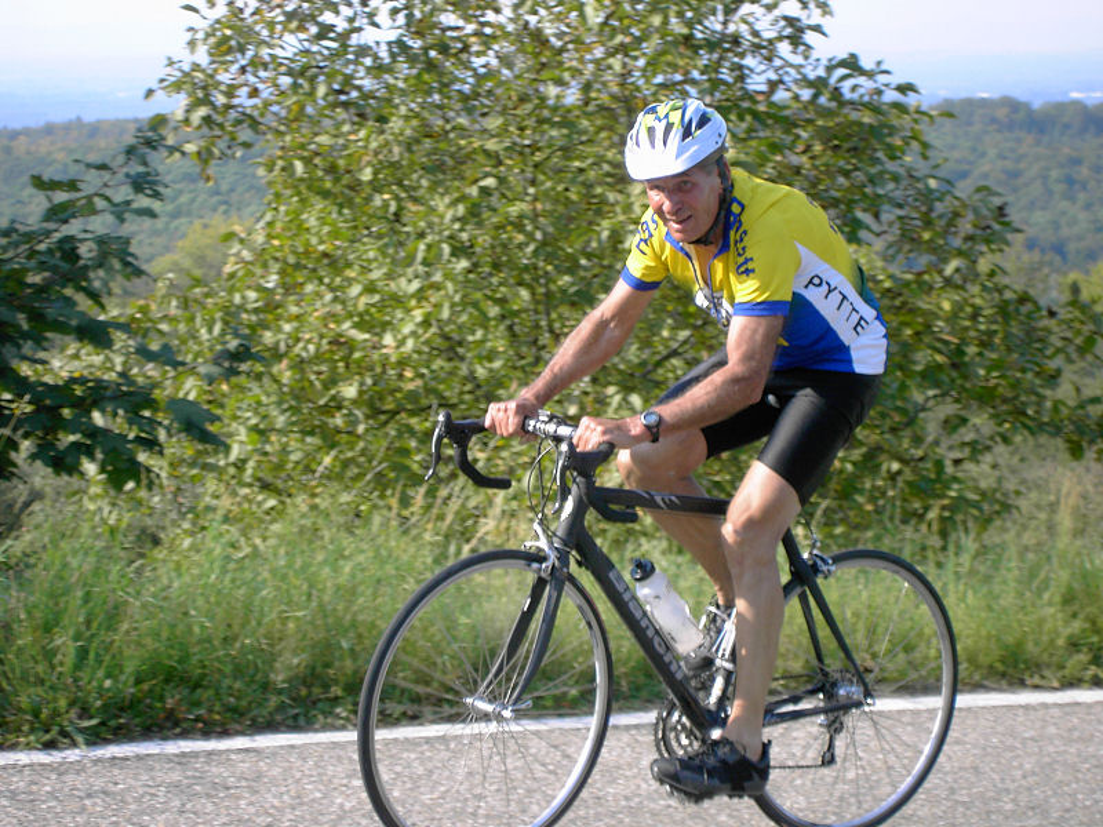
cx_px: 552
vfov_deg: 14.1
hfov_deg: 18.7
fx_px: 3346
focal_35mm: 105
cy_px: 414
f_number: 4.7
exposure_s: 1/250
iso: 100
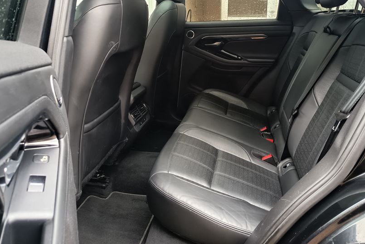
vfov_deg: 41.6
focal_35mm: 31
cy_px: 75
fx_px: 314
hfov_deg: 60.1
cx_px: 201
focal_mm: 5.24
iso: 393
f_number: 1.7
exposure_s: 1/33.3
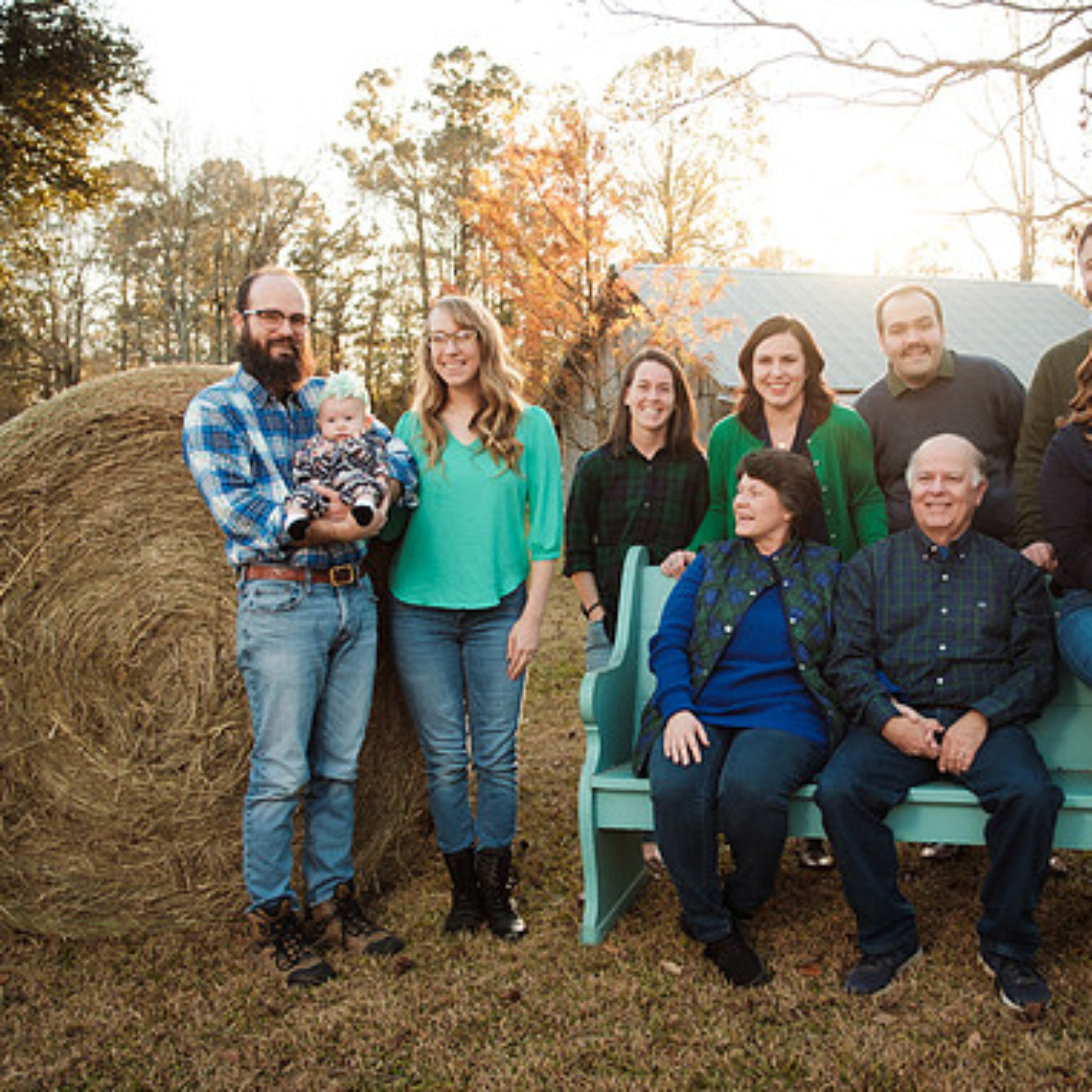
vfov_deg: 47.2
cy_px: 539
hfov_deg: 47.0
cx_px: 647
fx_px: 1249
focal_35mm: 35
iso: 200
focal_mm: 18
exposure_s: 1/250
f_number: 2.8
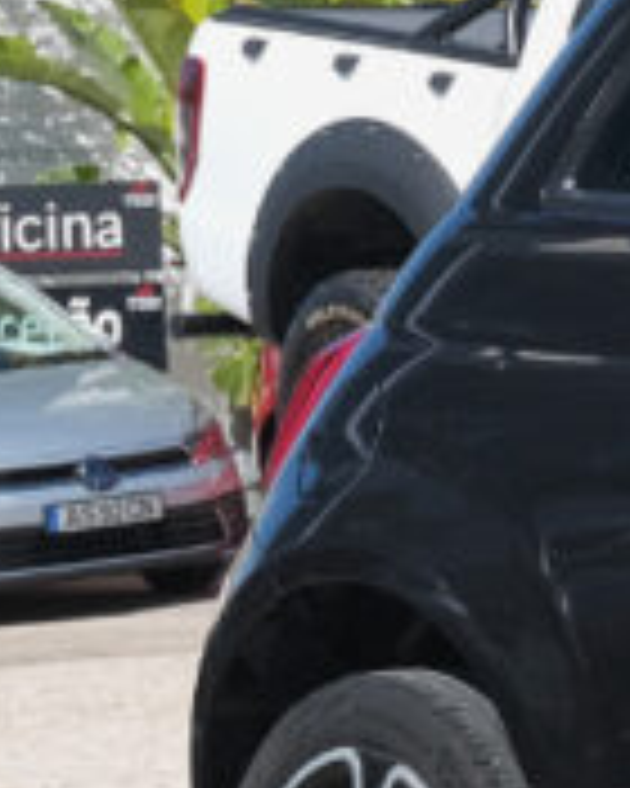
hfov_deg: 4.5
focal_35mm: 335
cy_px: 502
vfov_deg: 5.8
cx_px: 1764
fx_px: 7808
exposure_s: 1/250
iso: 160
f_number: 9
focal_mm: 40.8
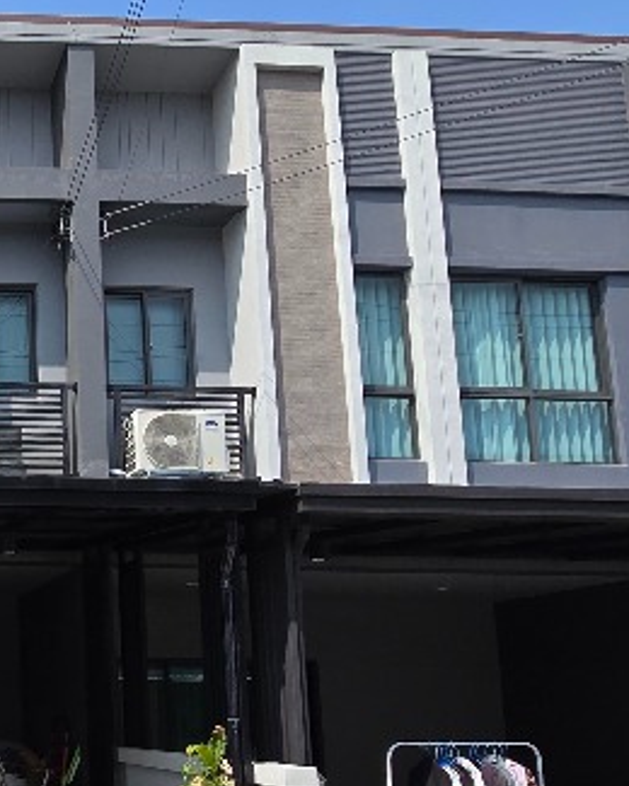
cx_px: -210
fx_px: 908
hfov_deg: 29.7
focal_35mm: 39
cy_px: 609
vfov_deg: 44.9
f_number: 2.2
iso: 50
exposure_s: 1/2000
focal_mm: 2.2
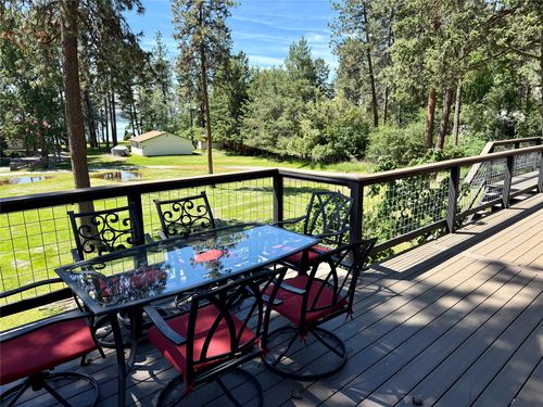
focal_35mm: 24
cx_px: 272
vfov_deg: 56.8
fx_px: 376
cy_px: 204
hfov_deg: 71.6
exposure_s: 1/1901
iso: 100
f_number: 1.78
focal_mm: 6.76
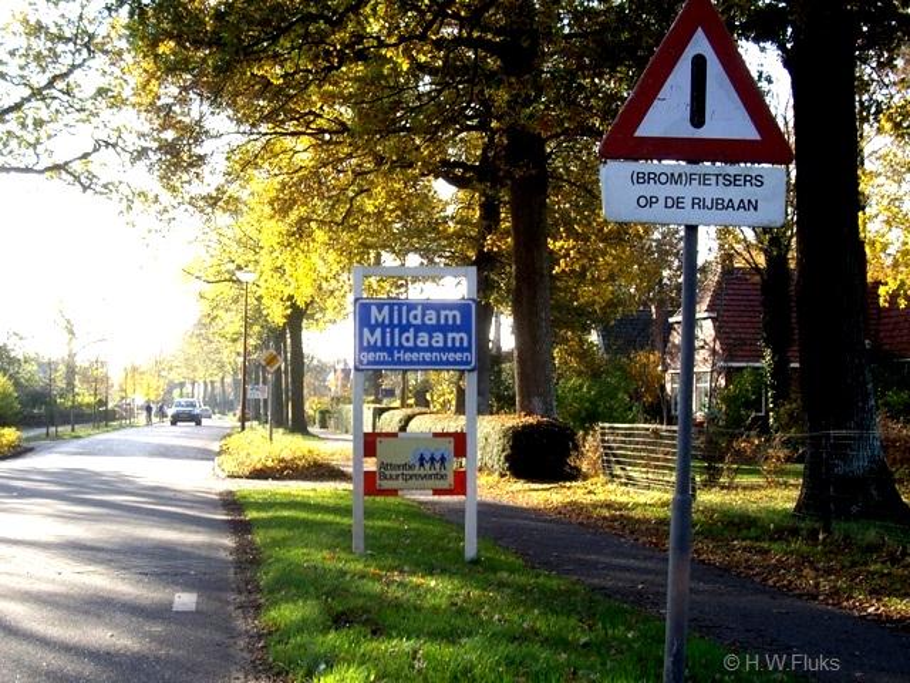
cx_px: 455
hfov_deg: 49.0
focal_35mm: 38
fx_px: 999
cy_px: 342
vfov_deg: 37.7
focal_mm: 7.9
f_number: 2.8
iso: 100
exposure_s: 1/160
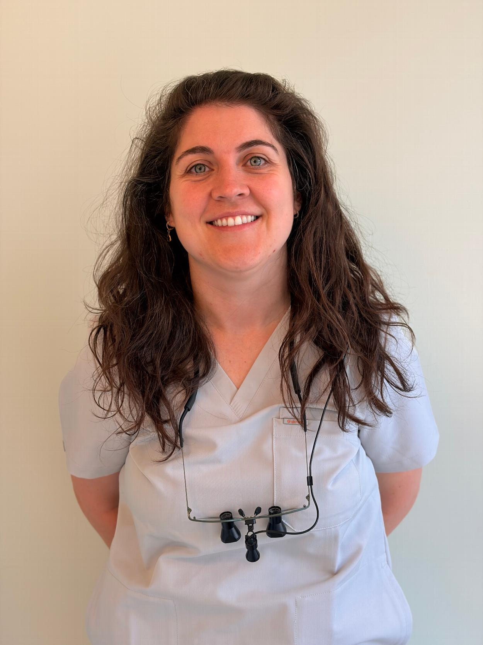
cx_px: 242
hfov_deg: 28.0
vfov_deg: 36.8
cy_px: 322
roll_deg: +0.9
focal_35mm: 52
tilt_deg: -10.4
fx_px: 968
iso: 25
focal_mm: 5.96
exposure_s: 1/50
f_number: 1.6
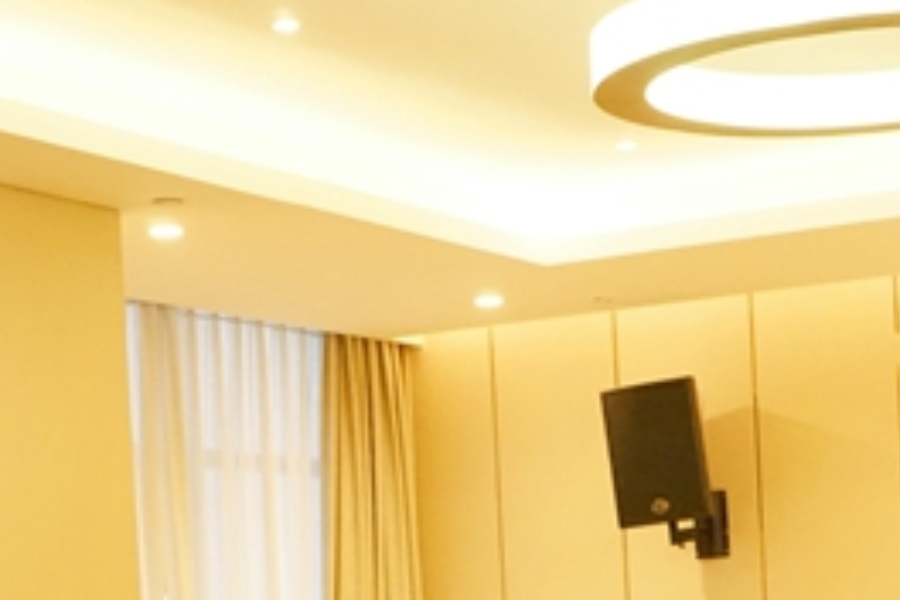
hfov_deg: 19.3
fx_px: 2650
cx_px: 532
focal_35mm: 106
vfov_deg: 12.5
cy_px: 813
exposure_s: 1/125
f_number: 6.3
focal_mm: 35
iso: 6400
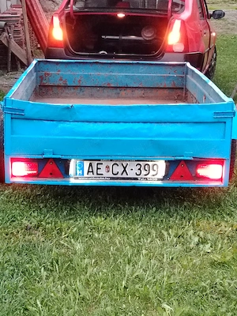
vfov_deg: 27.4
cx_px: 118
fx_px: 648
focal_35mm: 71
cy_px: 158
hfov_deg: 20.7
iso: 1950
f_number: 1.75
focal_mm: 5.25
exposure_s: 1/33.3
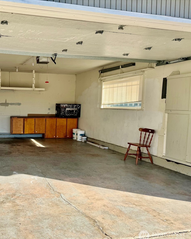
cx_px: 28
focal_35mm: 32
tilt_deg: -4.2
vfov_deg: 55.7
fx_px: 226
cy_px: 121
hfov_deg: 42.9
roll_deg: -0.8
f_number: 1.78
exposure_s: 1/1585
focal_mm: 6.76
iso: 80
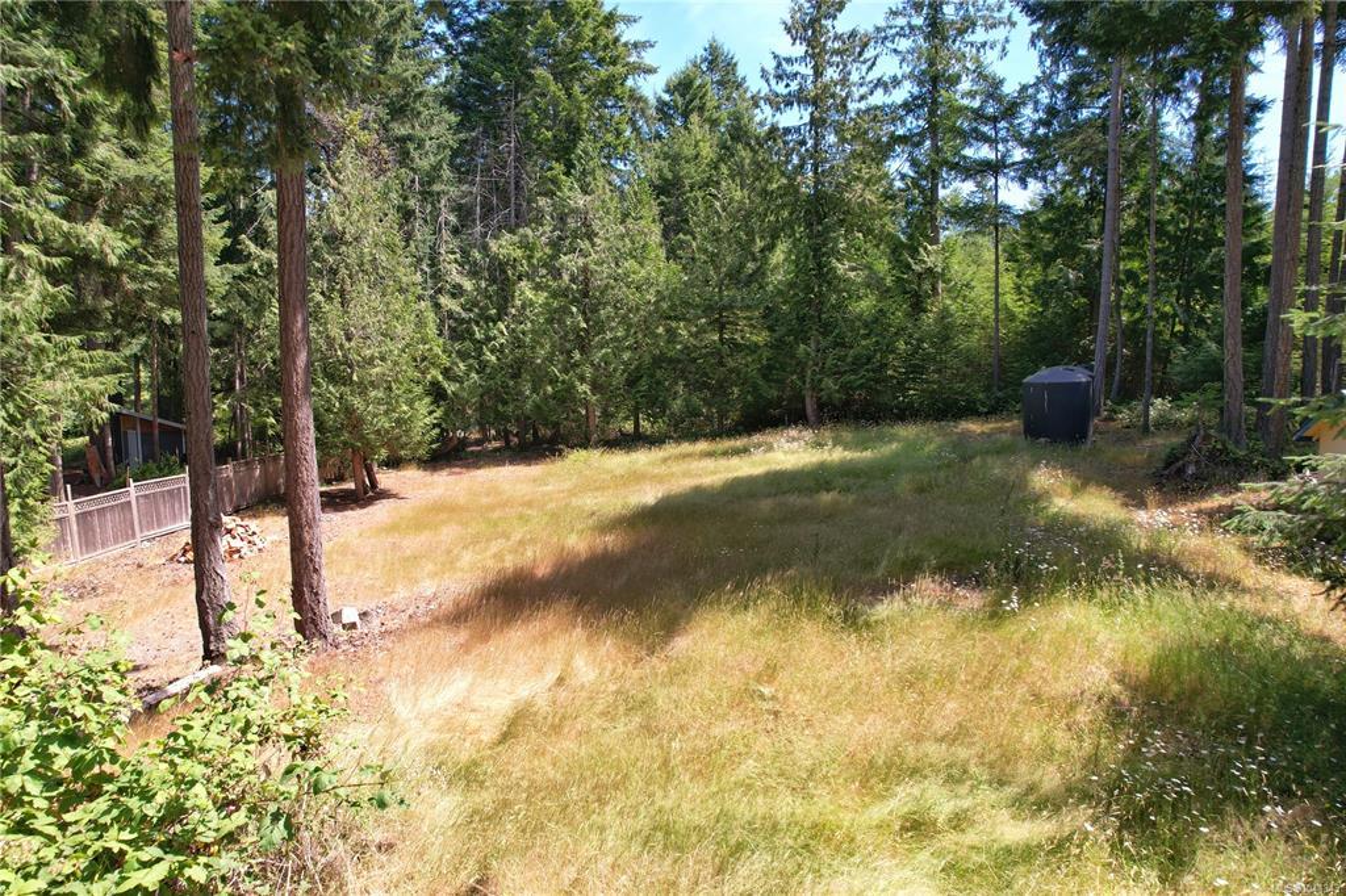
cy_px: 448
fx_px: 822
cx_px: 673
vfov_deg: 57.2
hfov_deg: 78.6
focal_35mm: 22
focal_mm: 8.38
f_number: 2.8
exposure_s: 1/40
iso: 100
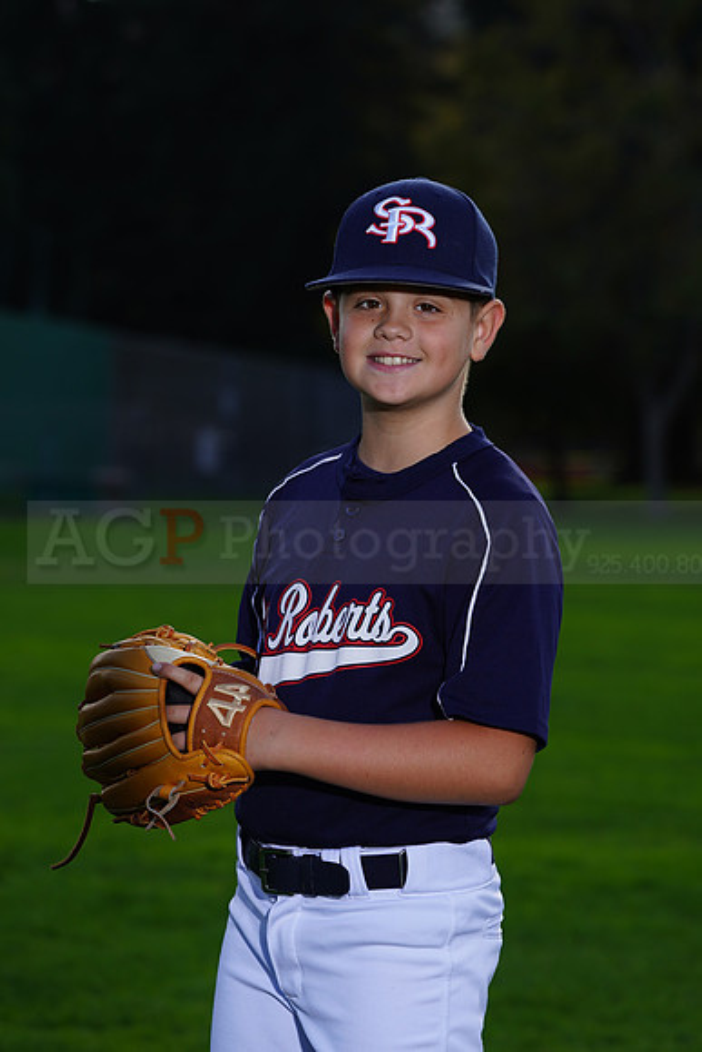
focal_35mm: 183
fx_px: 5349
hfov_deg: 7.5
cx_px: 351
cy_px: 526
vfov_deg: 11.2
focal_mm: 183
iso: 160
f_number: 8
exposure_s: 1/250
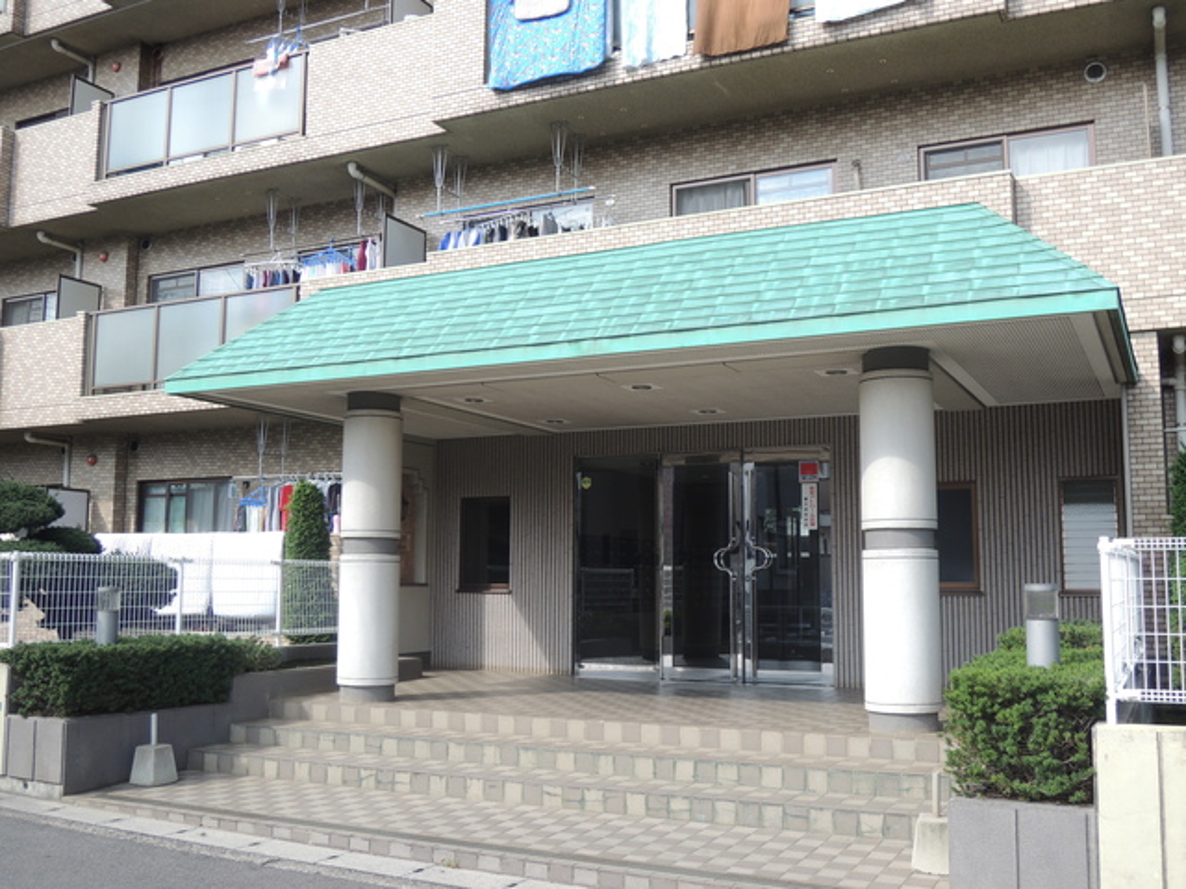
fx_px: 1199
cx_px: 593
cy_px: 444
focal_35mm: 35
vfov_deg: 40.7
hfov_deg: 52.6
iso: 100
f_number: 3.2
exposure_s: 1/500
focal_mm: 6.3
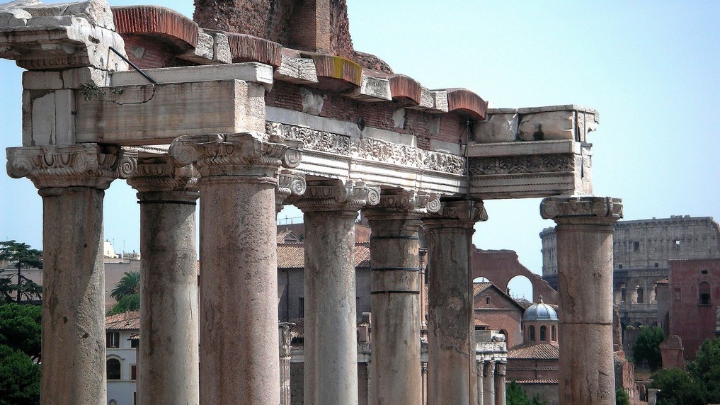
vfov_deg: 9.7
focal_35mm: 125
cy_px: 220
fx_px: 2386
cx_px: 362
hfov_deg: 17.2
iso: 50
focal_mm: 18.9
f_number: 4
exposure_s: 1/350
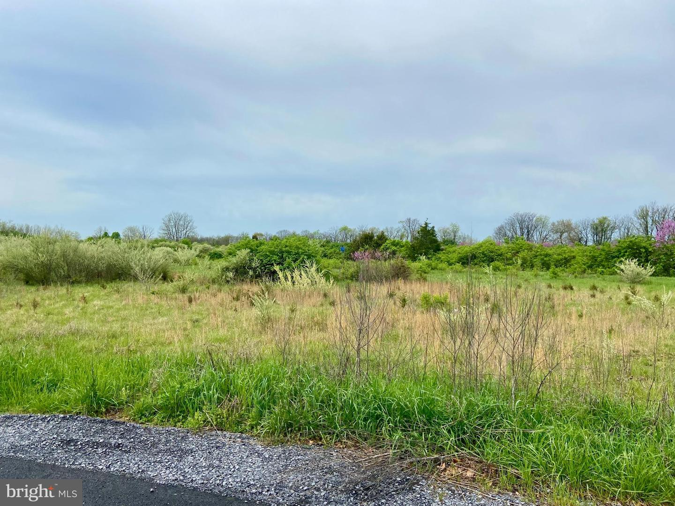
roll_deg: -0.5
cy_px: 253
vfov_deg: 53.1
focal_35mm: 26
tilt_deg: +0.7
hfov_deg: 67.3
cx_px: 338
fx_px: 507
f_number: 1.8
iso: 32
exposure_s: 1/3731
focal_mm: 4.25
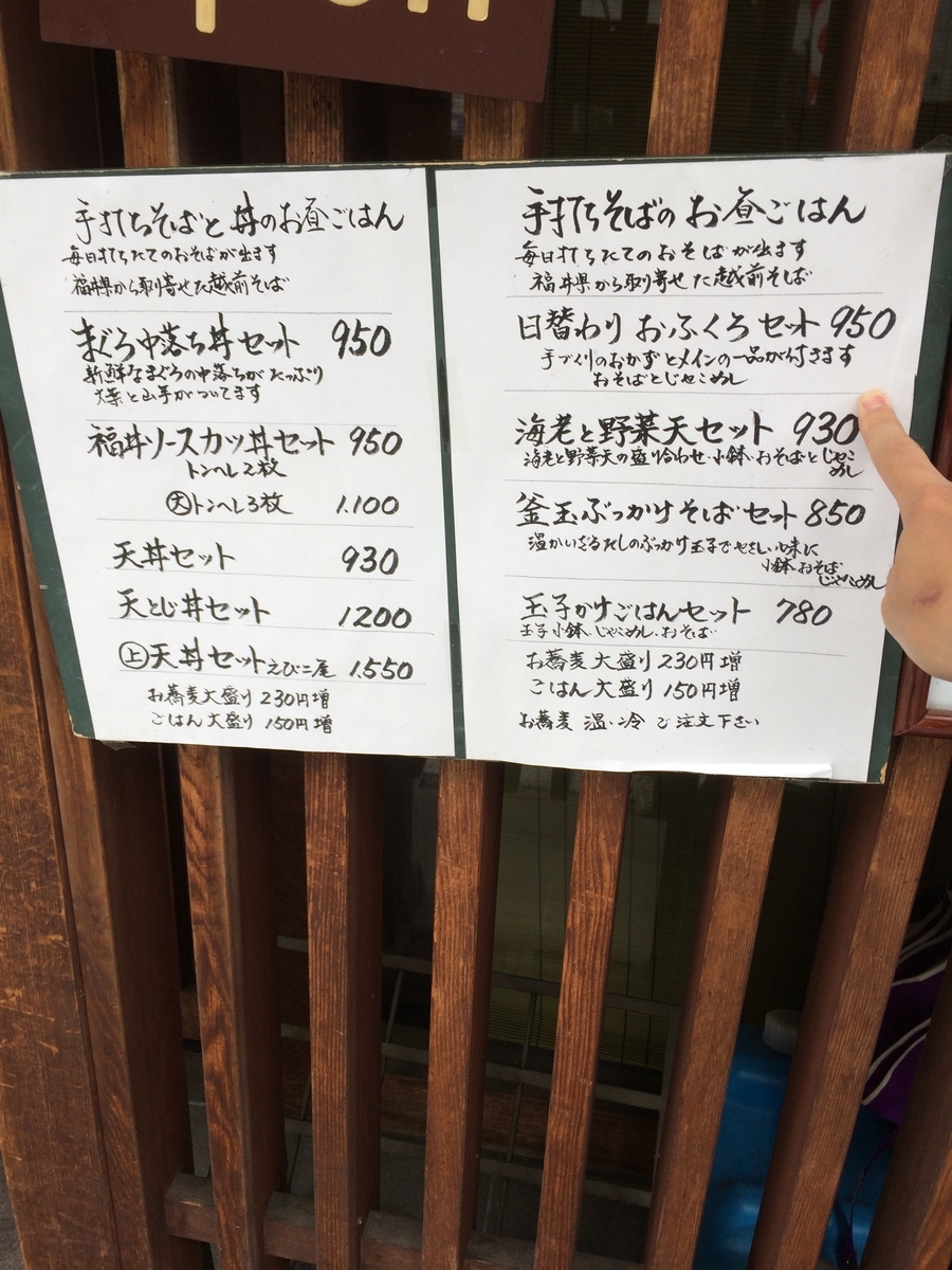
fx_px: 1063
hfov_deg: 48.2
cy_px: 635
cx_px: 476
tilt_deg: -25.0
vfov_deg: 61.7
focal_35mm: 29
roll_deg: -1.0
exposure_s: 1/127
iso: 32
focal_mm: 4.15
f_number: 2.2
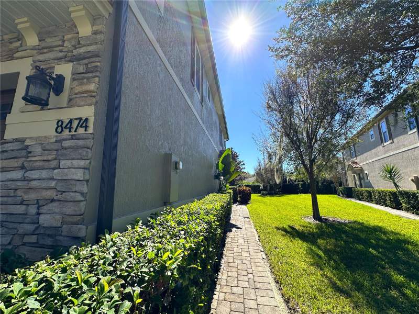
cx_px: 210
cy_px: 157
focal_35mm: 14
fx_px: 169
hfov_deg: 102.1
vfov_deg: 85.7
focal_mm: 2.22
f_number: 2.2
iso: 40
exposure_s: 1/1366
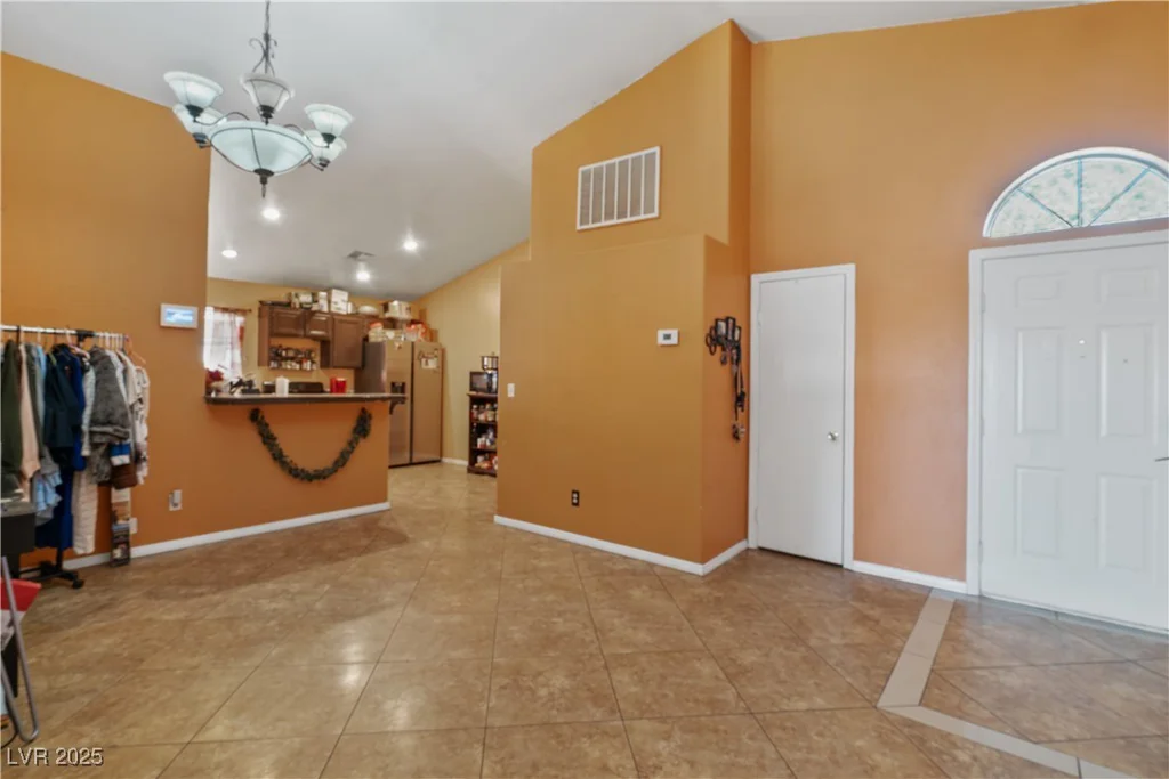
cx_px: 584
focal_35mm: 16
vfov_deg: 73.8
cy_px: 390
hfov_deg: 96.7
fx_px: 520
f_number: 10
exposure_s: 1/1.25
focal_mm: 16
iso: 500
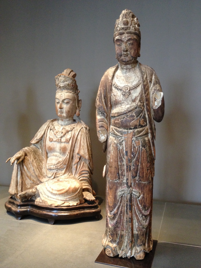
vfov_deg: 52.6
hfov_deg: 40.7
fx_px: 271
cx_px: 100
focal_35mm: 35
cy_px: 134
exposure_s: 1/20
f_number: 2.4
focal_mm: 4.28
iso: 250
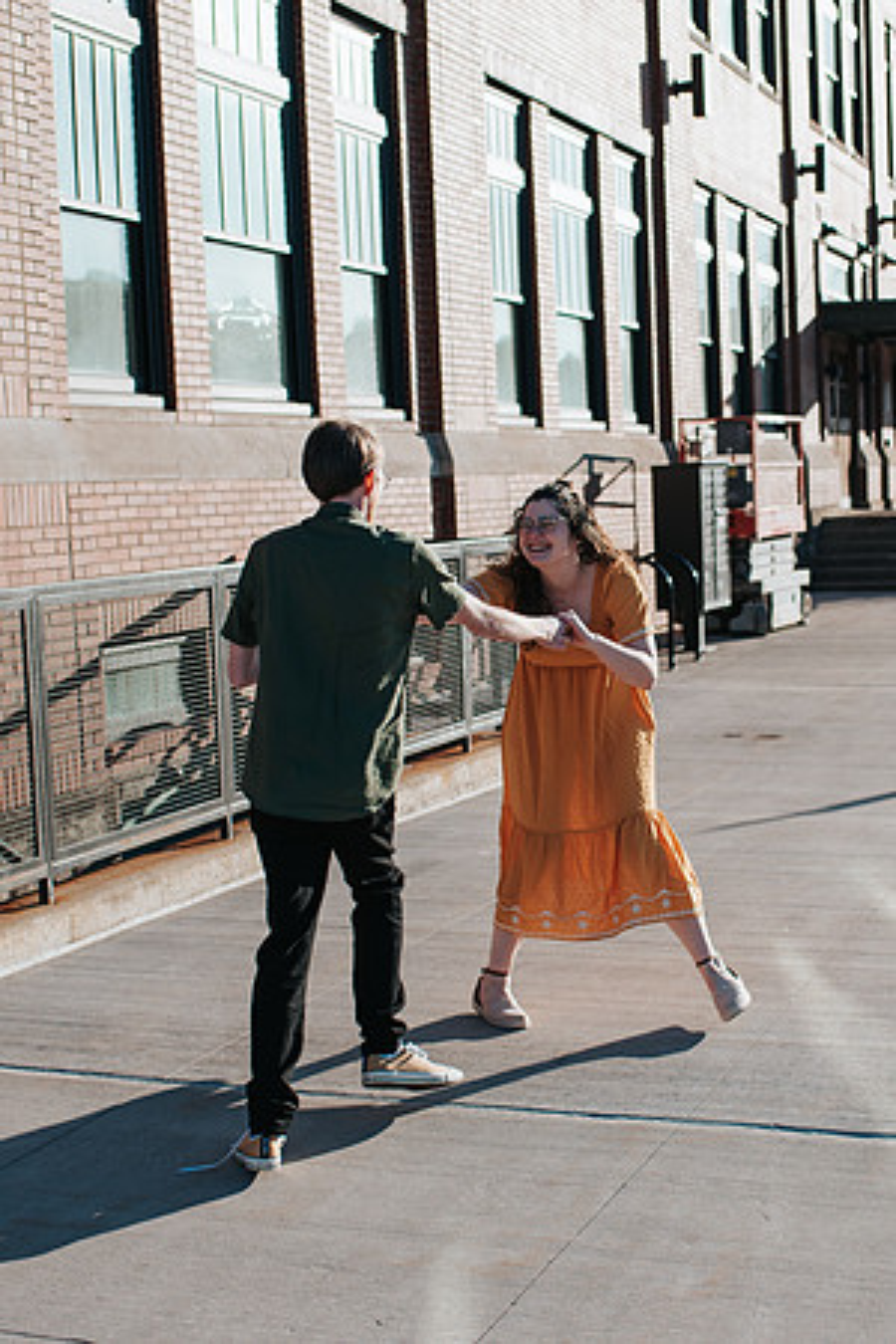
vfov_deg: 35.7
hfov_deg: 24.1
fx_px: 2088
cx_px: 588
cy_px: 686
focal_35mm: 56
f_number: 3.2
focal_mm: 35
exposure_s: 1/1250
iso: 100
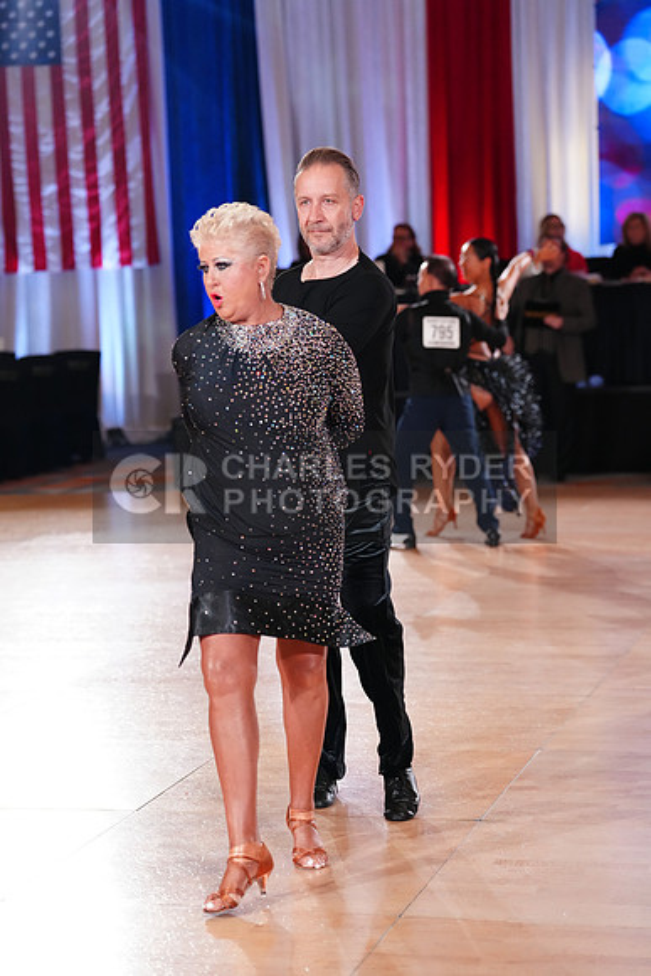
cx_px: 326
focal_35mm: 88
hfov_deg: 15.5
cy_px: 488
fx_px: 2385
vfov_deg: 23.1
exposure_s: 1/640
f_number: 3.2
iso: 3200
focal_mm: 88
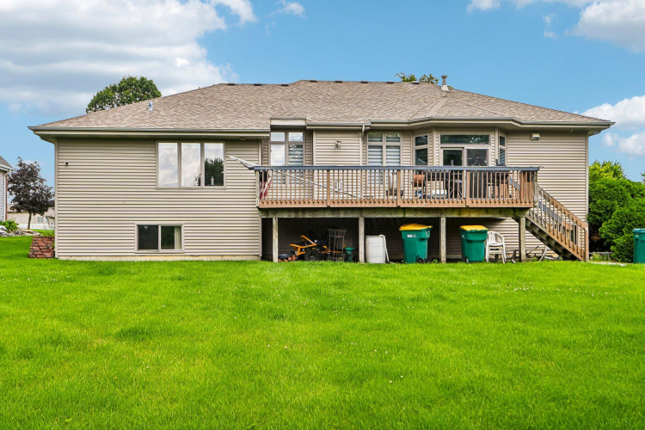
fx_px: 573
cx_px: 322
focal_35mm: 32
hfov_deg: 58.7
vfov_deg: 41.1
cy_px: 215
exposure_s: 1/250
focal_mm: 32
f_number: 13
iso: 400
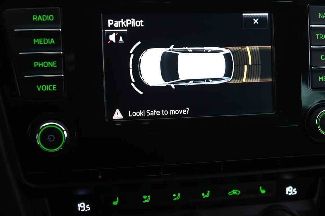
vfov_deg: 23.0
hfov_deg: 33.9
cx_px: 182
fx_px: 532
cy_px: 121
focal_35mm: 59
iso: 2000
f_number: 4
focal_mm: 38
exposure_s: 1/20
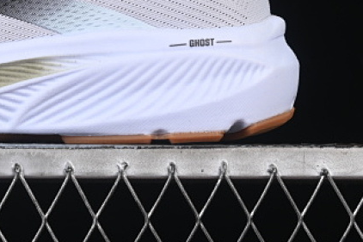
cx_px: 2
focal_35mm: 192
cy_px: -48
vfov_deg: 7.1
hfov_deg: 10.6
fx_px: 1935
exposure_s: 1/80
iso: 160
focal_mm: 50
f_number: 8
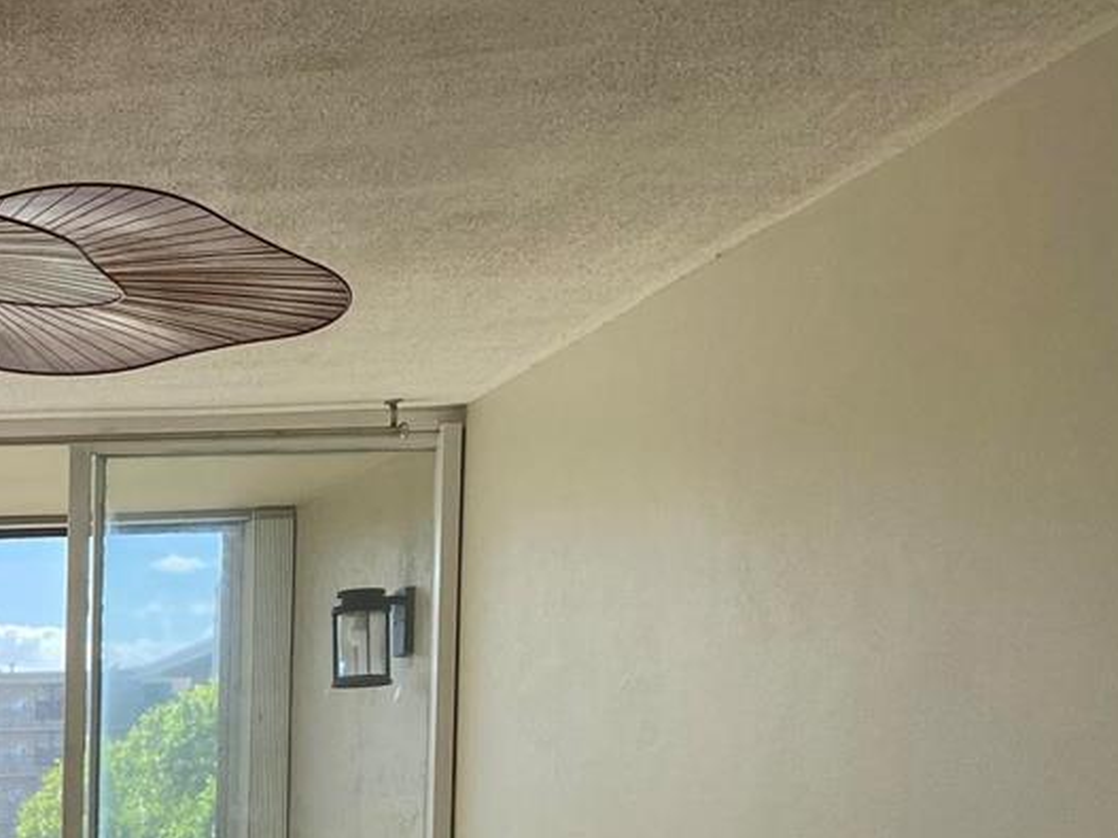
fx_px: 2551
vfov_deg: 17.5
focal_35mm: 79
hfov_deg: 21.9
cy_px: 1080
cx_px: -382
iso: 32
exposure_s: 1/884
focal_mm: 4.25
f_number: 1.8
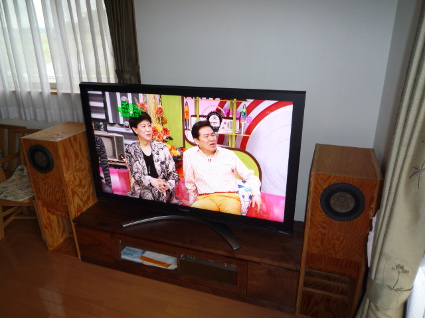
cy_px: 159
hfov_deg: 69.4
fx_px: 307
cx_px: 212
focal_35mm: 25
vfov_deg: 54.9
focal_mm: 4.4
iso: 100
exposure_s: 1/40
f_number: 2.8
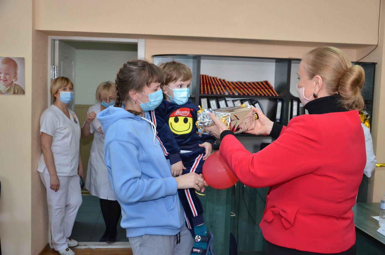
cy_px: 128
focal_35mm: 39
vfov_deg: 34.1
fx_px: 416
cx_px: 192
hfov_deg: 49.6
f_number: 4
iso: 640
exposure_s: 1/200
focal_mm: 26
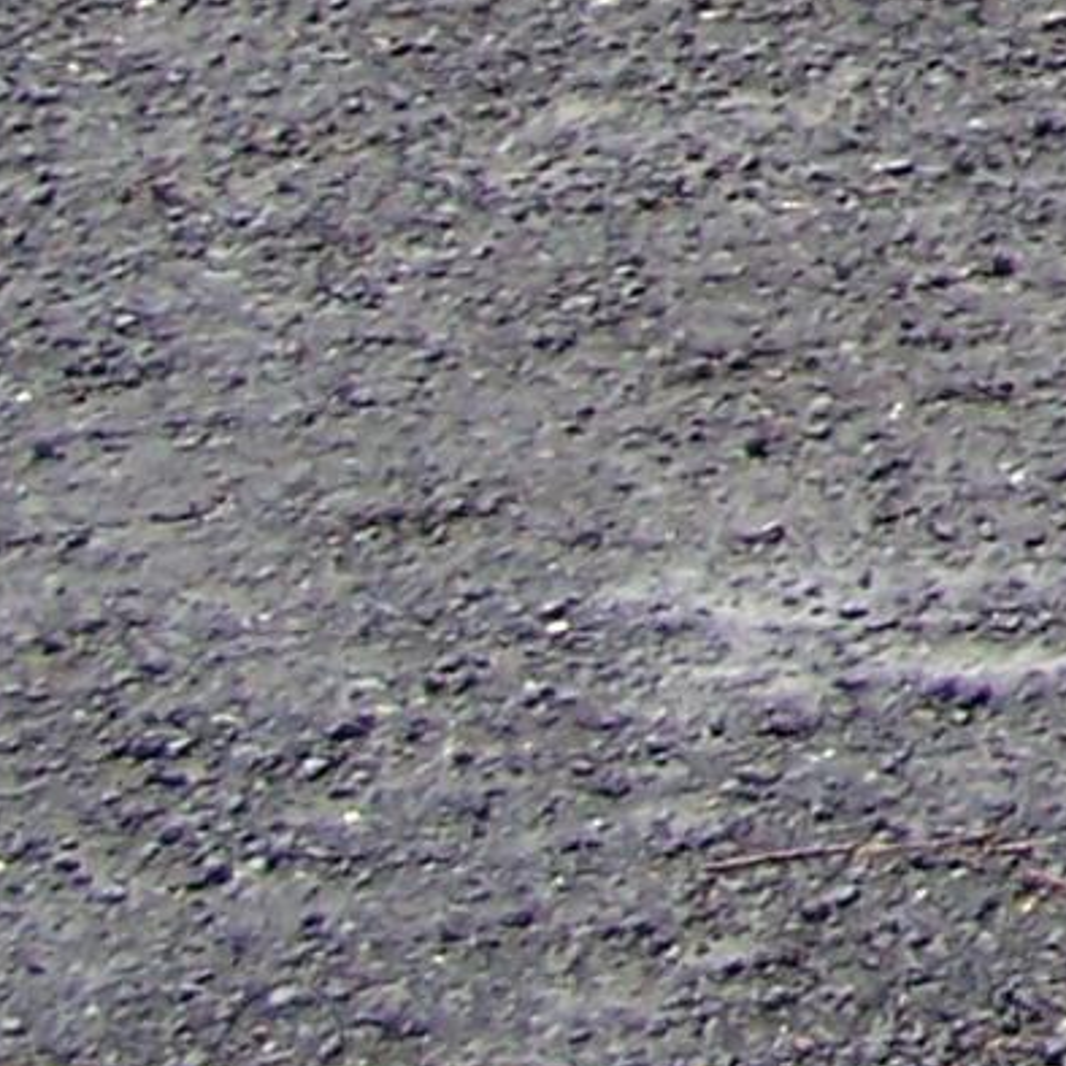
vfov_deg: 6.4
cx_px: 3379
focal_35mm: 256
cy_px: -1737
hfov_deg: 6.2
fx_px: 8919
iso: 64
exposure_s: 1/400
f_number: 4
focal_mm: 6.3
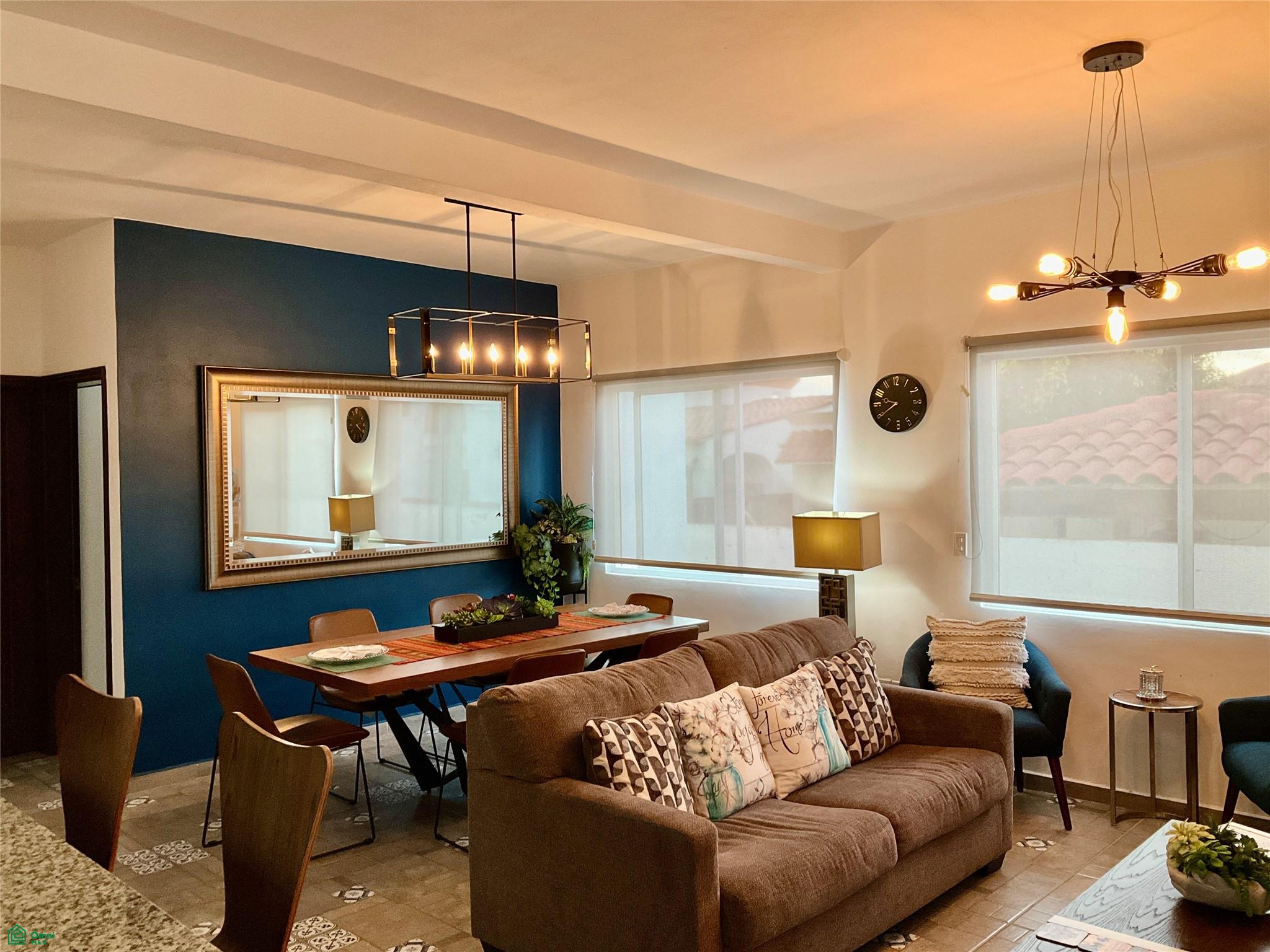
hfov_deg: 61.7
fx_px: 1064
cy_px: 476
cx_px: 635
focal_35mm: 29
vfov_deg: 48.2
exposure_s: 1/60
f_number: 1.8
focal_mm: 3
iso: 80
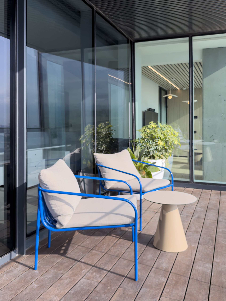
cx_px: 113
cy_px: 150
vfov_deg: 61.7
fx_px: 252
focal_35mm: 29
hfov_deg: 48.2
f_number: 1.8
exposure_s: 1/1800
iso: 64
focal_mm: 6.76
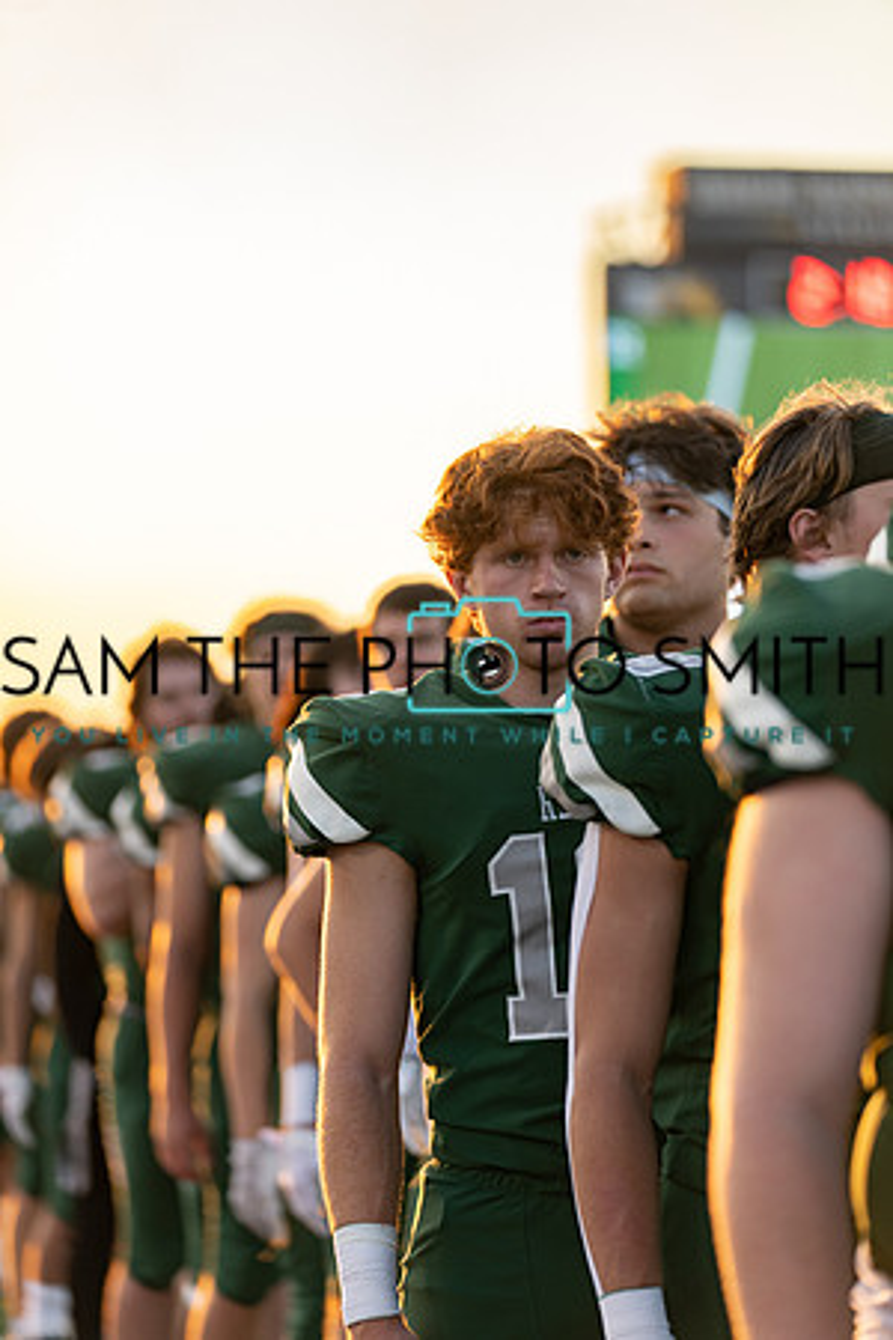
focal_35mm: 129
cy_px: 670
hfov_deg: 10.6
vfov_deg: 15.9
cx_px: 446
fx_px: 4799
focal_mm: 129
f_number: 2.8
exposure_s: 1/320
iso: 160
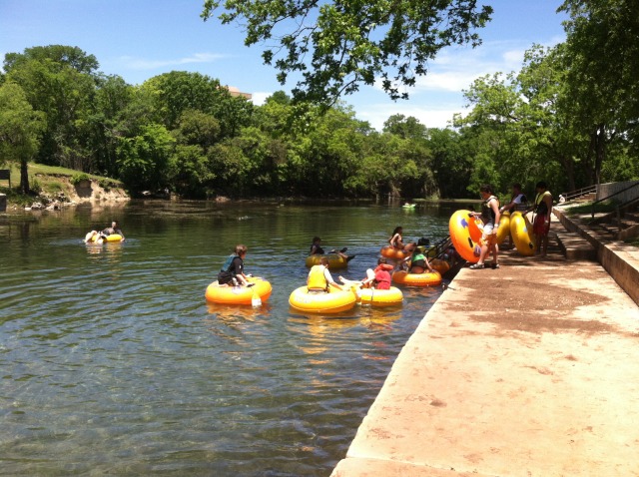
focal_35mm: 35
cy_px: 238
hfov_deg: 52.7
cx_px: 320
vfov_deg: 40.6
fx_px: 645
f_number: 2.8
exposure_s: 1/652
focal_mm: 3.85
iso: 80
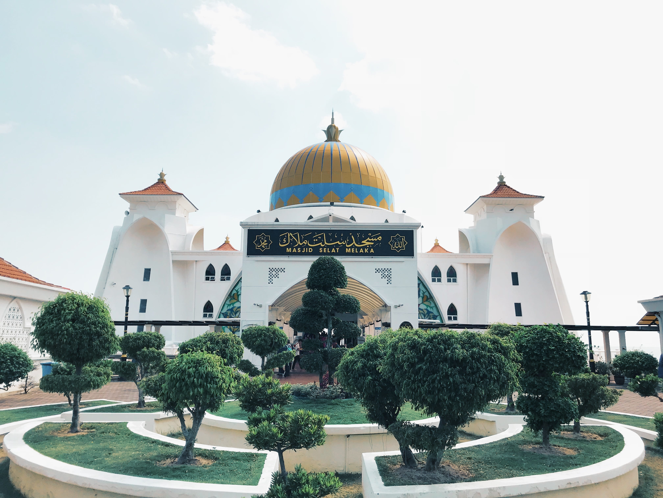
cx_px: 332
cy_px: 249
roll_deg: -0.1
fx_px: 536
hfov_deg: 63.4
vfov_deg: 49.7
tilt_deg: +9.5
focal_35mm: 28
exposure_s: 1/3546
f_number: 1.8
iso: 20
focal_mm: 3.99
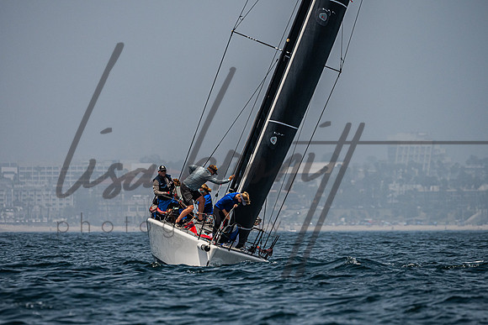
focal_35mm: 424
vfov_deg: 3.2
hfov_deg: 4.9
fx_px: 5746
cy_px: 169
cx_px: 227
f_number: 6.3
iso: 400
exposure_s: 1/5000
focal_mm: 310
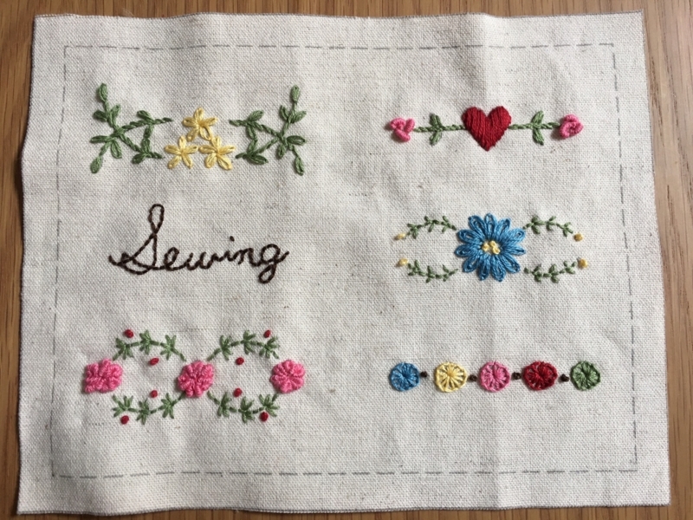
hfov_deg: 61.7
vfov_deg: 48.2
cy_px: 260
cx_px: 346
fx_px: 581
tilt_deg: -84.7
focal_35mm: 29
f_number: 2.2
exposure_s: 1/40
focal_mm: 4.15
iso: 32
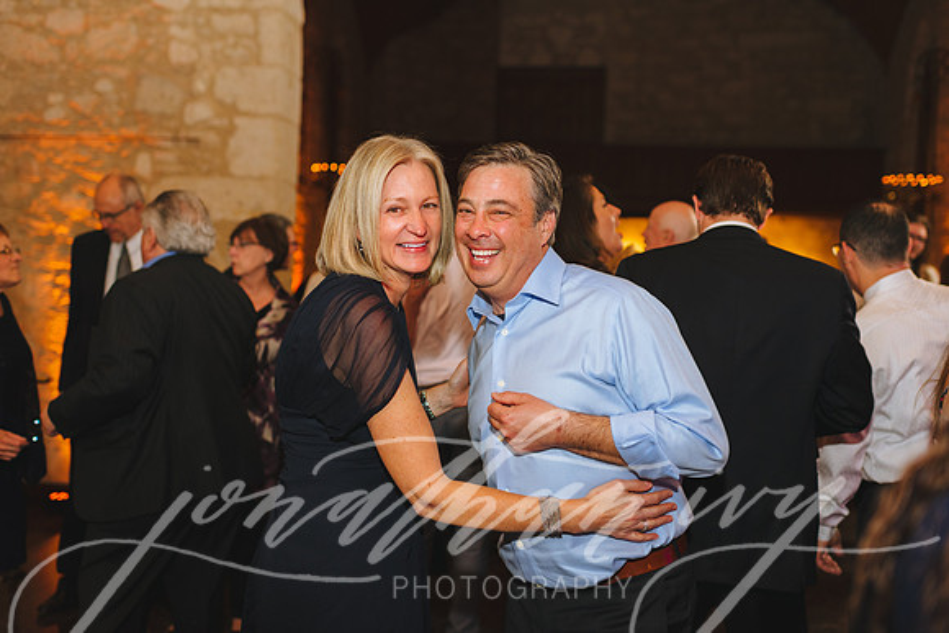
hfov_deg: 54.4
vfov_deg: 37.9
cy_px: 316
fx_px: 923
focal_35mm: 35
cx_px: 474
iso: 1000
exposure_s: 1/200
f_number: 2.5
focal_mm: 35
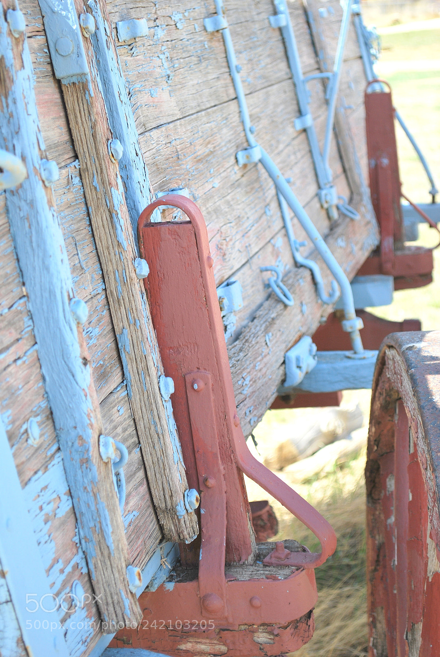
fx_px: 1508
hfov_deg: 16.6
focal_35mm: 82
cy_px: 328
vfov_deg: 24.6
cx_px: 220
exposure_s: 1/160
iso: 100
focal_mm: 55
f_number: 6.3
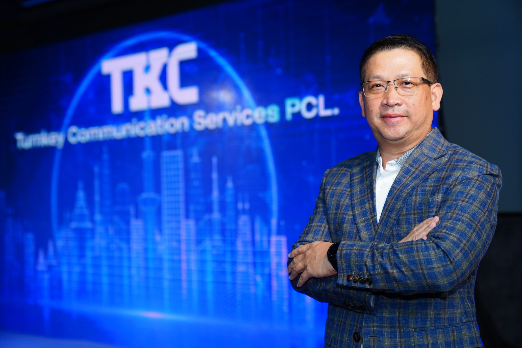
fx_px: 870
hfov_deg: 33.4
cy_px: 174
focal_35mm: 60
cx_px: 261
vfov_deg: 22.6
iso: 640
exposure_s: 1/200
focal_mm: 60
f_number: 3.2
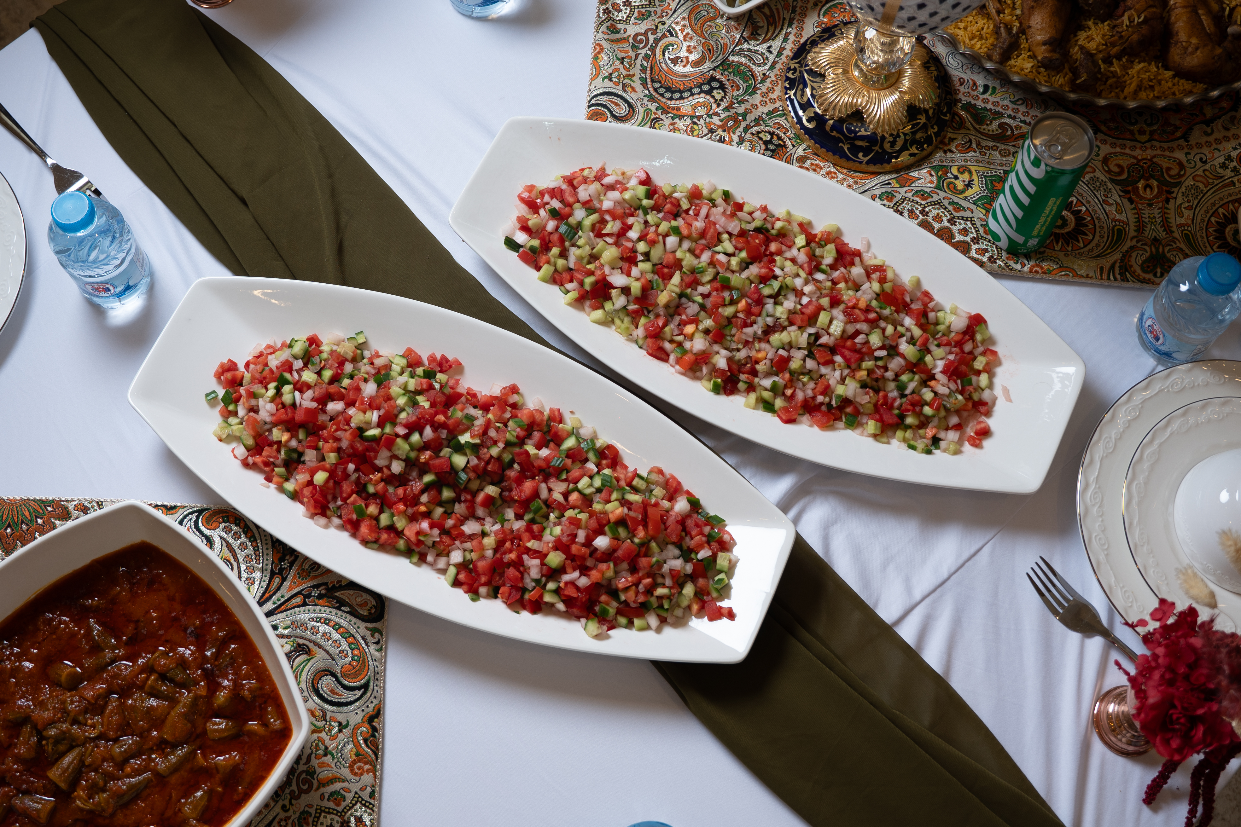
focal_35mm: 41
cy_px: 414
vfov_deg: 32.6
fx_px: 1413
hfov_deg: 47.4
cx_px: 620
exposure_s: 1/160
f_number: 2.8
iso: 100
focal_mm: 27.4
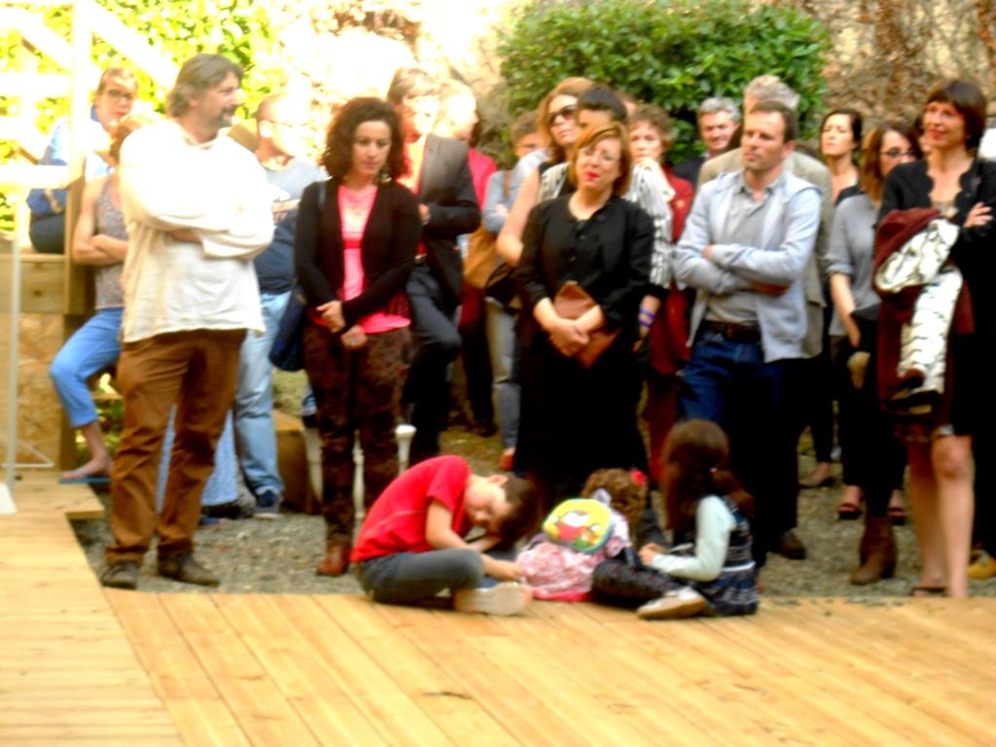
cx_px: 498
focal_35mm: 113
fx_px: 3251
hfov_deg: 17.4
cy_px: 374
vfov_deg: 13.1
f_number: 6
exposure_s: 1/60
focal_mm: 20.1
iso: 200
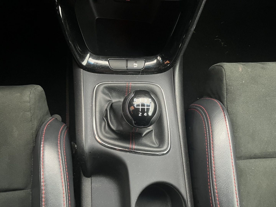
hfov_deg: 63.4
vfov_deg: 49.7
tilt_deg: -73.3
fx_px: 223
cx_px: 138
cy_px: 104
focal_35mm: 28
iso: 100
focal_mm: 3.99
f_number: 1.8
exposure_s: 1/60
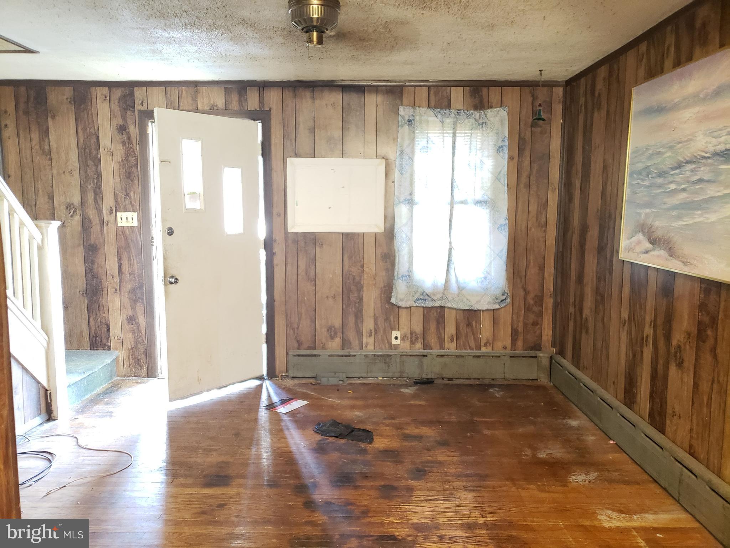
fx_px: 548
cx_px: 365
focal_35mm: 26
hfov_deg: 67.3
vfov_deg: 53.1
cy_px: 274
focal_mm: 4.3
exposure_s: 1/10
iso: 500
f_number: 1.5
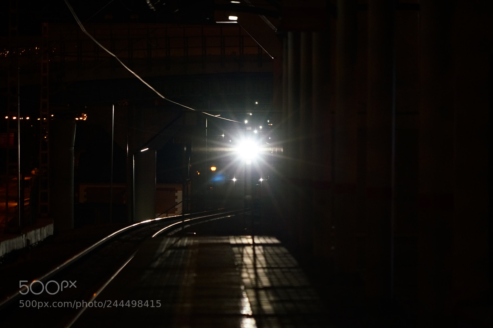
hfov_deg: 8.6
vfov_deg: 5.7
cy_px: 164
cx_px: 246
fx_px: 3286
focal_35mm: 240
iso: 3200
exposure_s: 1/160
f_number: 6.3
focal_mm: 240
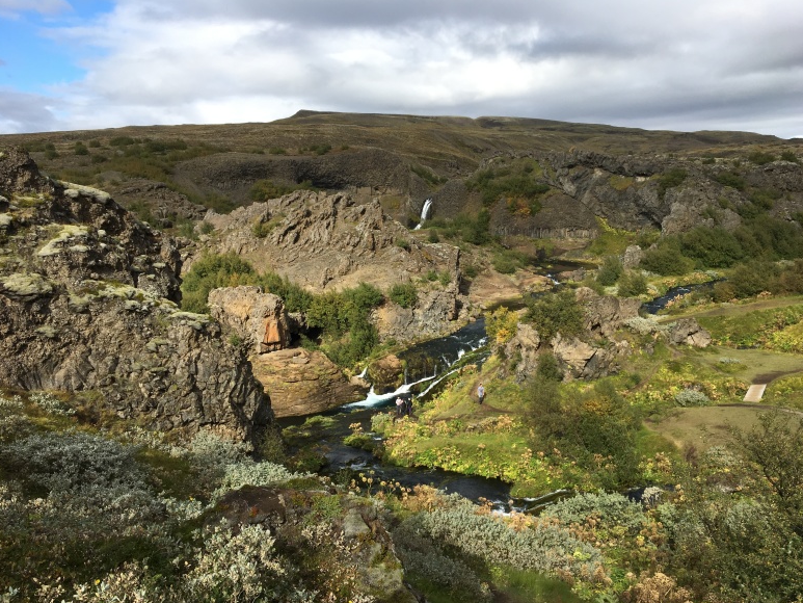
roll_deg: +1.3
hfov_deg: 59.9
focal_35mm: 30
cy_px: 308
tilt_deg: -9.1
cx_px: 411
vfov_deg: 46.8
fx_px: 696
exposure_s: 1/1508
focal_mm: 4.15
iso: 25
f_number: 2.2
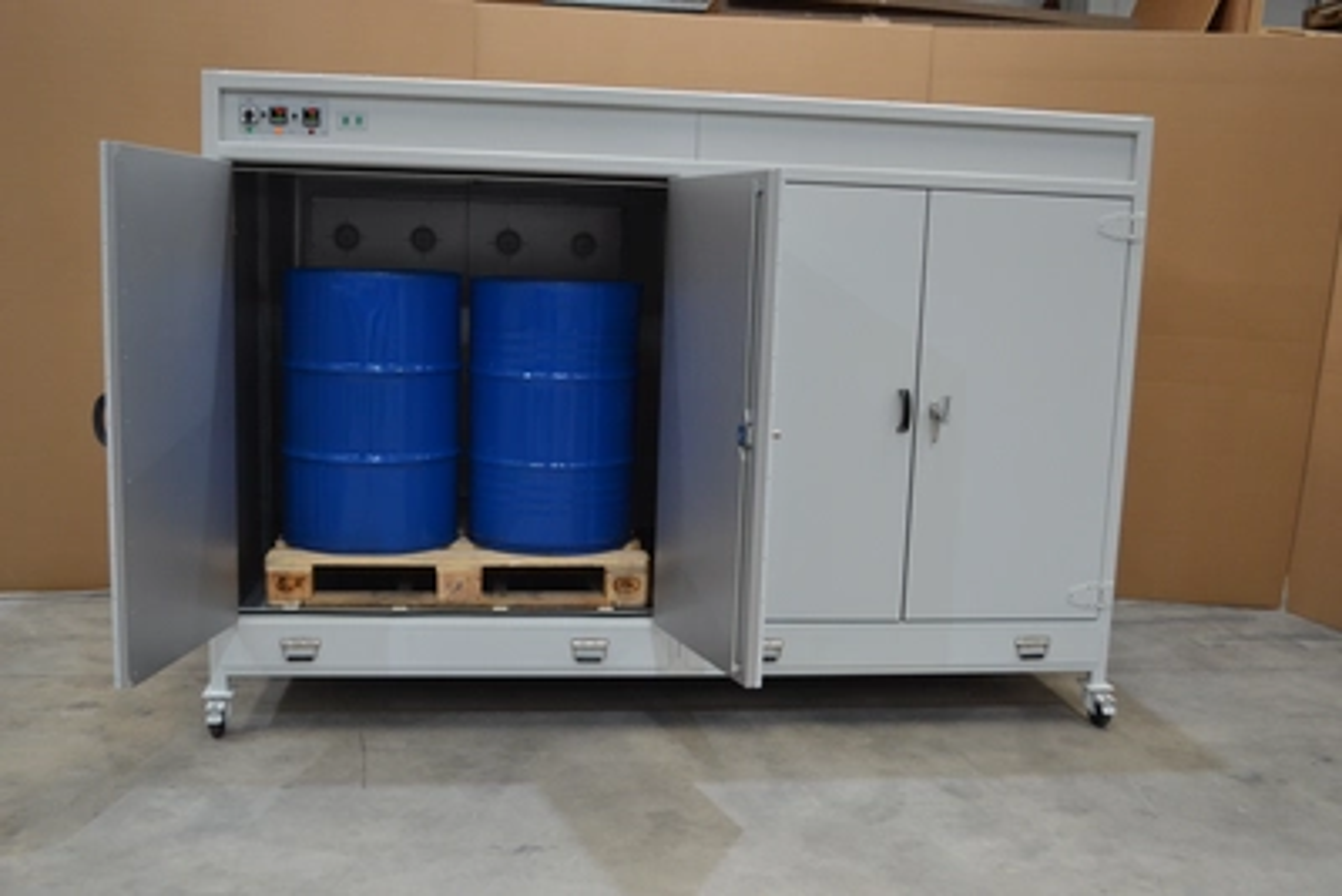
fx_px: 1231
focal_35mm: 33
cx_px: 671
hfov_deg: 57.2
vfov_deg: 40.0
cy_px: 448
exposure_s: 1/60
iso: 900
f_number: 4
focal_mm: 22
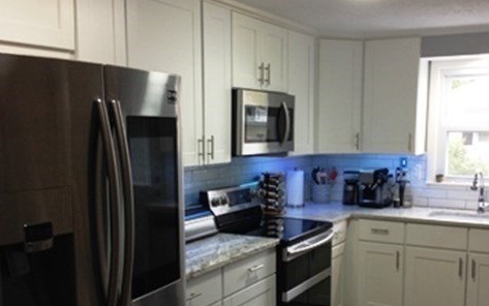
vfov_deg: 27.3
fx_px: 627
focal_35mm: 47
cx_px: 283
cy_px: 201
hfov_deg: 42.5
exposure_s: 1/20
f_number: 2.4
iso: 50
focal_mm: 4.28
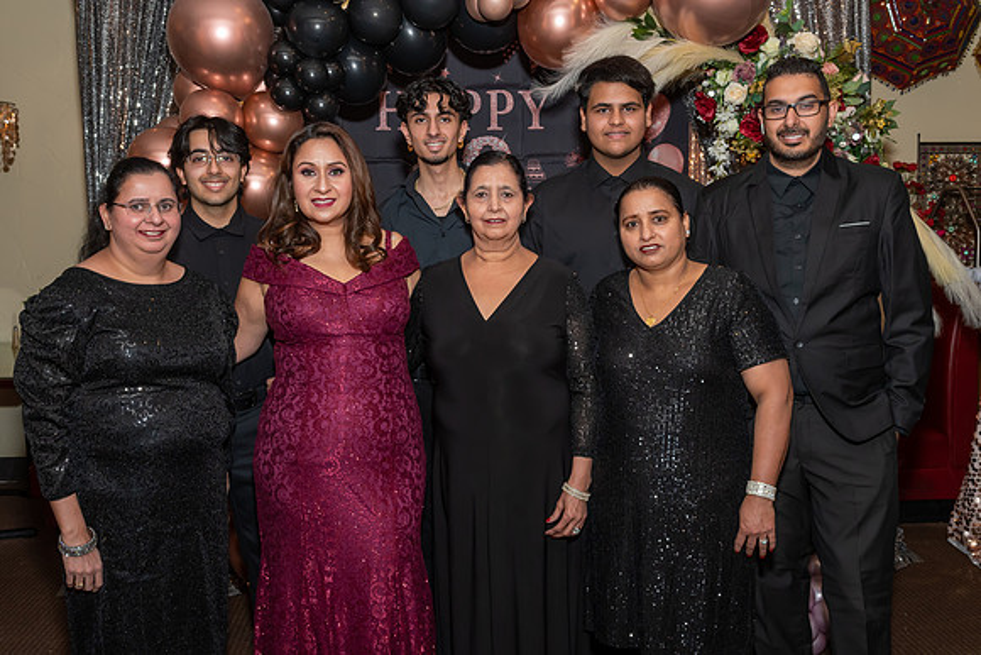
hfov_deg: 53.0
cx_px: 494
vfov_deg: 36.8
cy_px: 317
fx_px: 984
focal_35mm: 36
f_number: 8
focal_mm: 22
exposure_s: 1/250
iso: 400
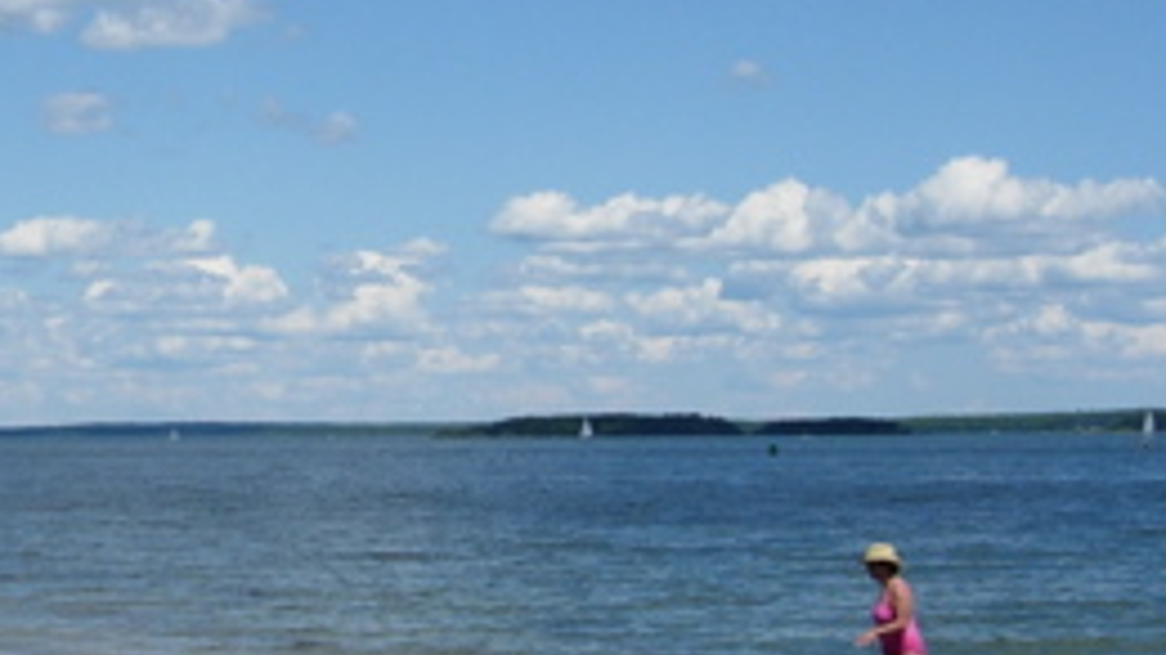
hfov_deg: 20.3
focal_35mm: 102
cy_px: 292
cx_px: 22
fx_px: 3152
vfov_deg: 11.9
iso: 64
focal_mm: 7.8
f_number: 4.8
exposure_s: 1/1054
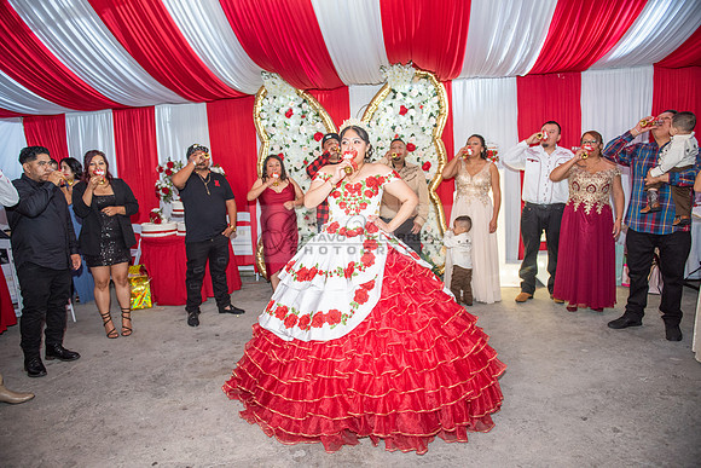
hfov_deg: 73.7
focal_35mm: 24
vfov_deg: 53.2
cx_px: 350
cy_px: 234
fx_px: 467
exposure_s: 1/160
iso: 800
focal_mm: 24
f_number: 3.2
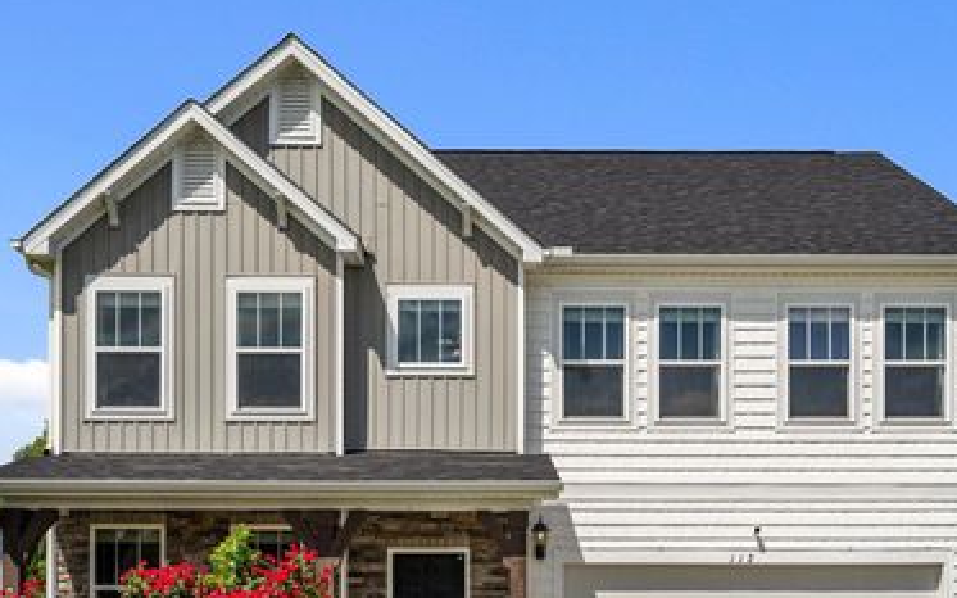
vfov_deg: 31.1
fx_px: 1069
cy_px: 371
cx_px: 508
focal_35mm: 41
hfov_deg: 48.2
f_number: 7.1
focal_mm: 30
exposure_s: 1/400
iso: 64
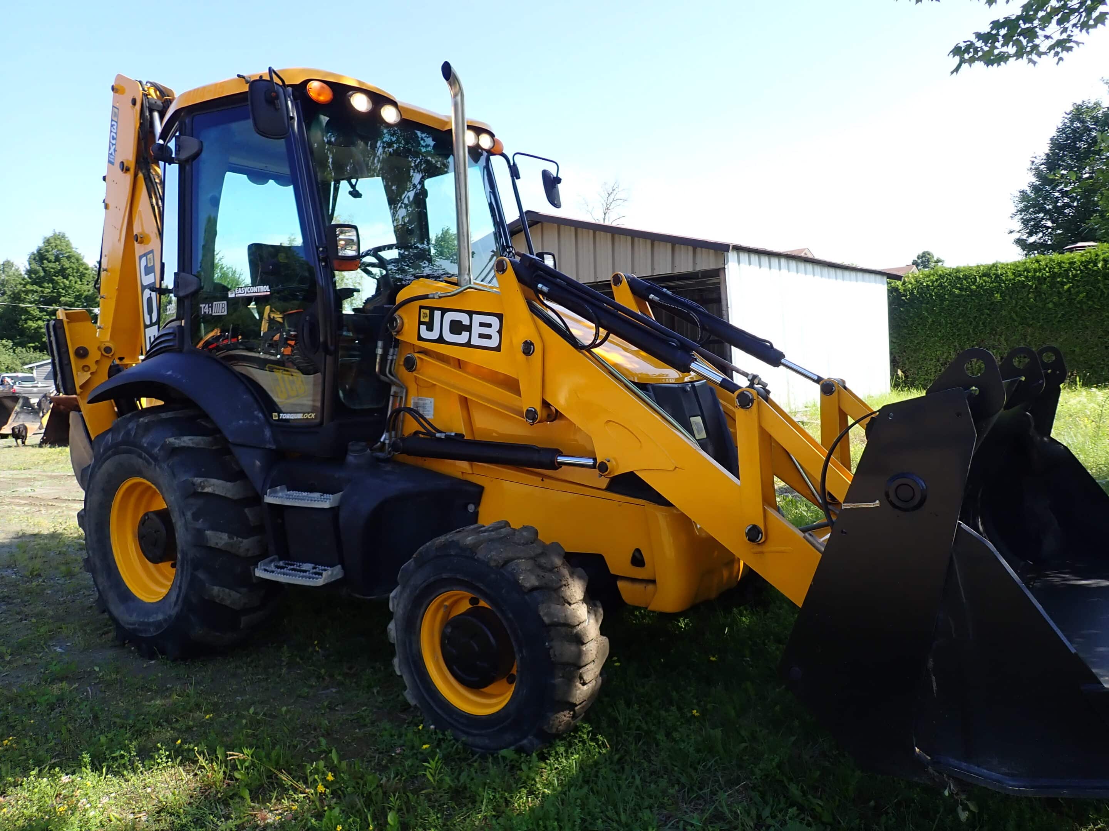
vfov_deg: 54.9
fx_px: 801
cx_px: 554
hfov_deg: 69.4
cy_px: 416
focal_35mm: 25
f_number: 2.8
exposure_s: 1/500
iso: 100
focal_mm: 4.5
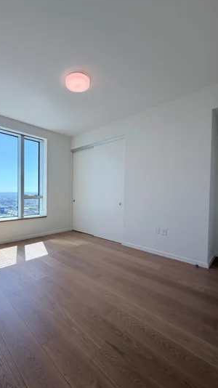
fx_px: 165
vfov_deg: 99.4
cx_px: 84
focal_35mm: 16
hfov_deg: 66.2
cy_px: 198
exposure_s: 1/319
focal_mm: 2.22
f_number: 2.2
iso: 50
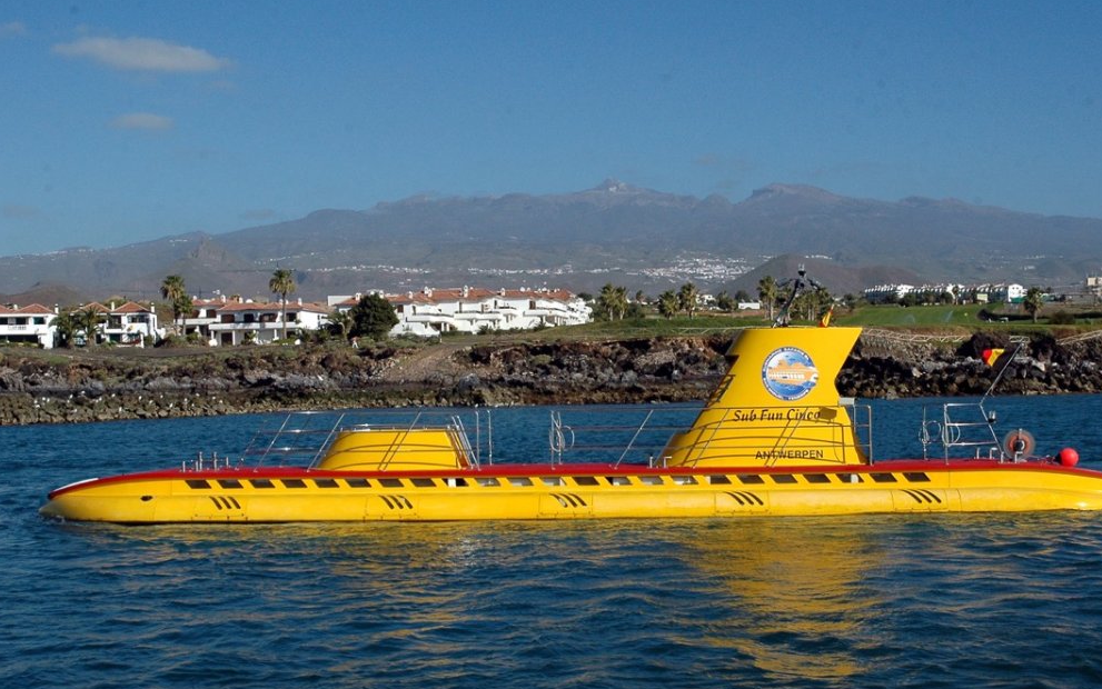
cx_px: 557
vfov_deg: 24.1
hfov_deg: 37.8
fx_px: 1611
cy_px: 400
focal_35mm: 54
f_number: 13
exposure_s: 1/640
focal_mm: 29
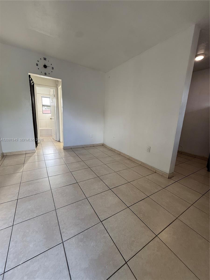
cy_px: 140
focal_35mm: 14
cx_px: 105
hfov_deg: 85.7
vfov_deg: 102.1
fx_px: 113
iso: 200
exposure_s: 1/120
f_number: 2.2
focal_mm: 2.22
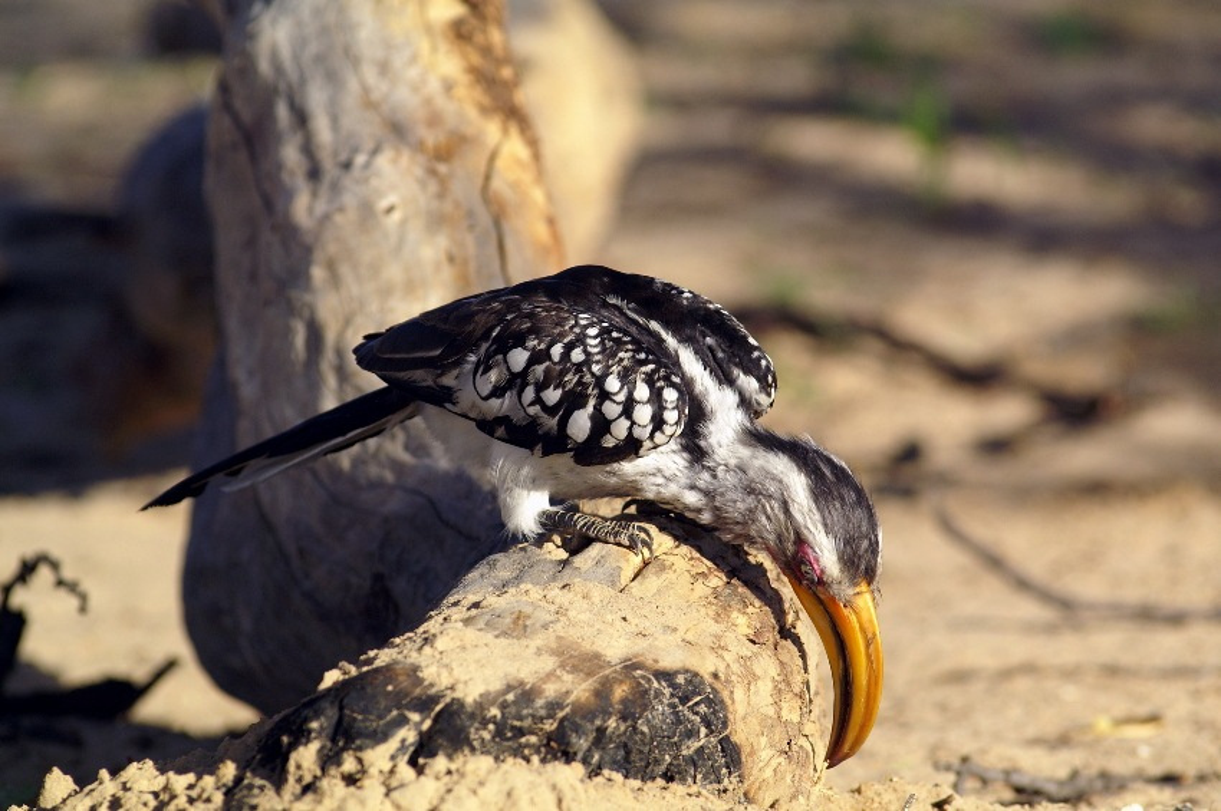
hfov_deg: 3.4
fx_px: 20330
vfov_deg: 2.3
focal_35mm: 600
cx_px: 610
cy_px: 406
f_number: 5.6
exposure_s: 1/1000
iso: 200
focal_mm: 400
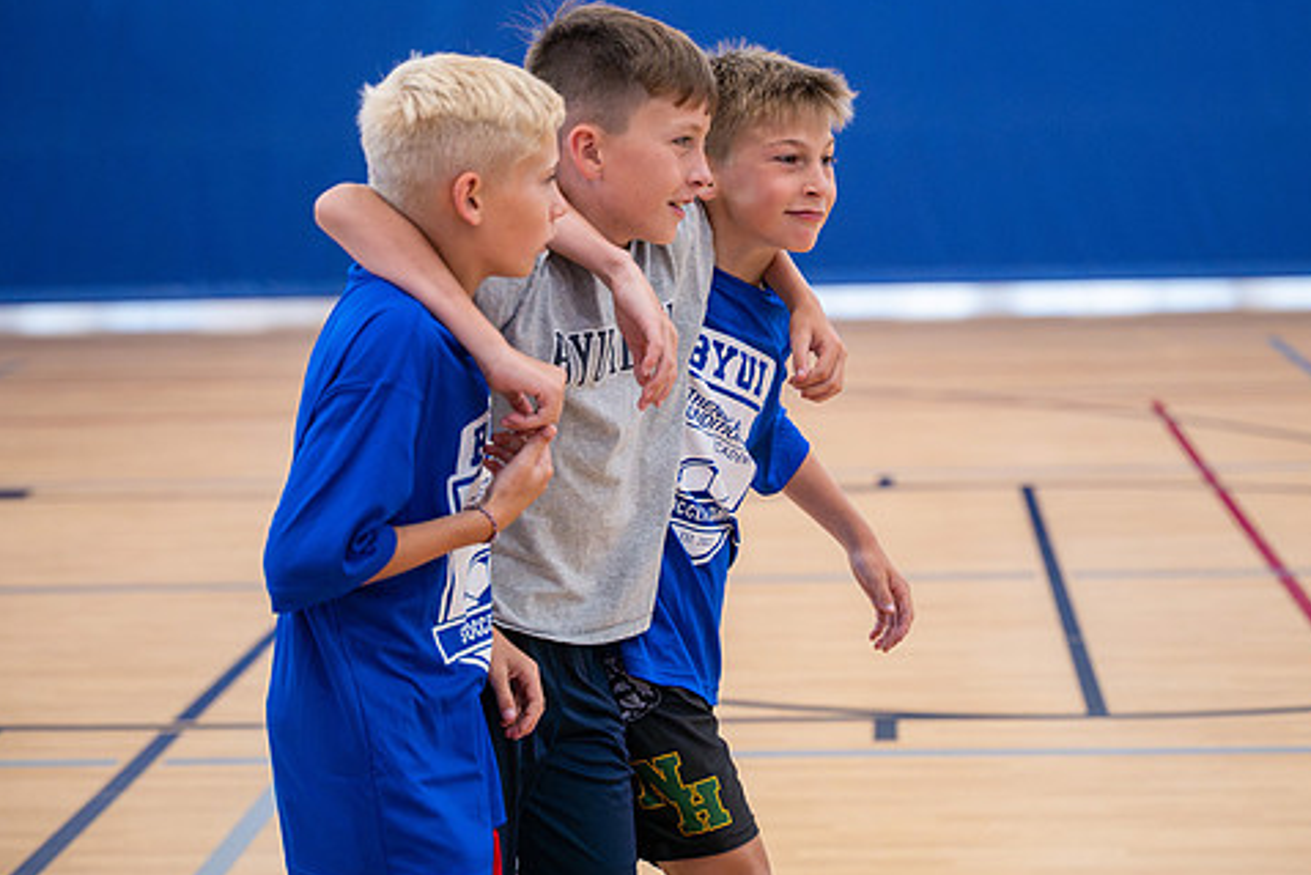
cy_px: 361
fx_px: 3096
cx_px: 699
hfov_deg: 23.9
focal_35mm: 85
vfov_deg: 16.1
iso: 800
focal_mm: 70
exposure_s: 1/800
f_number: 2.8
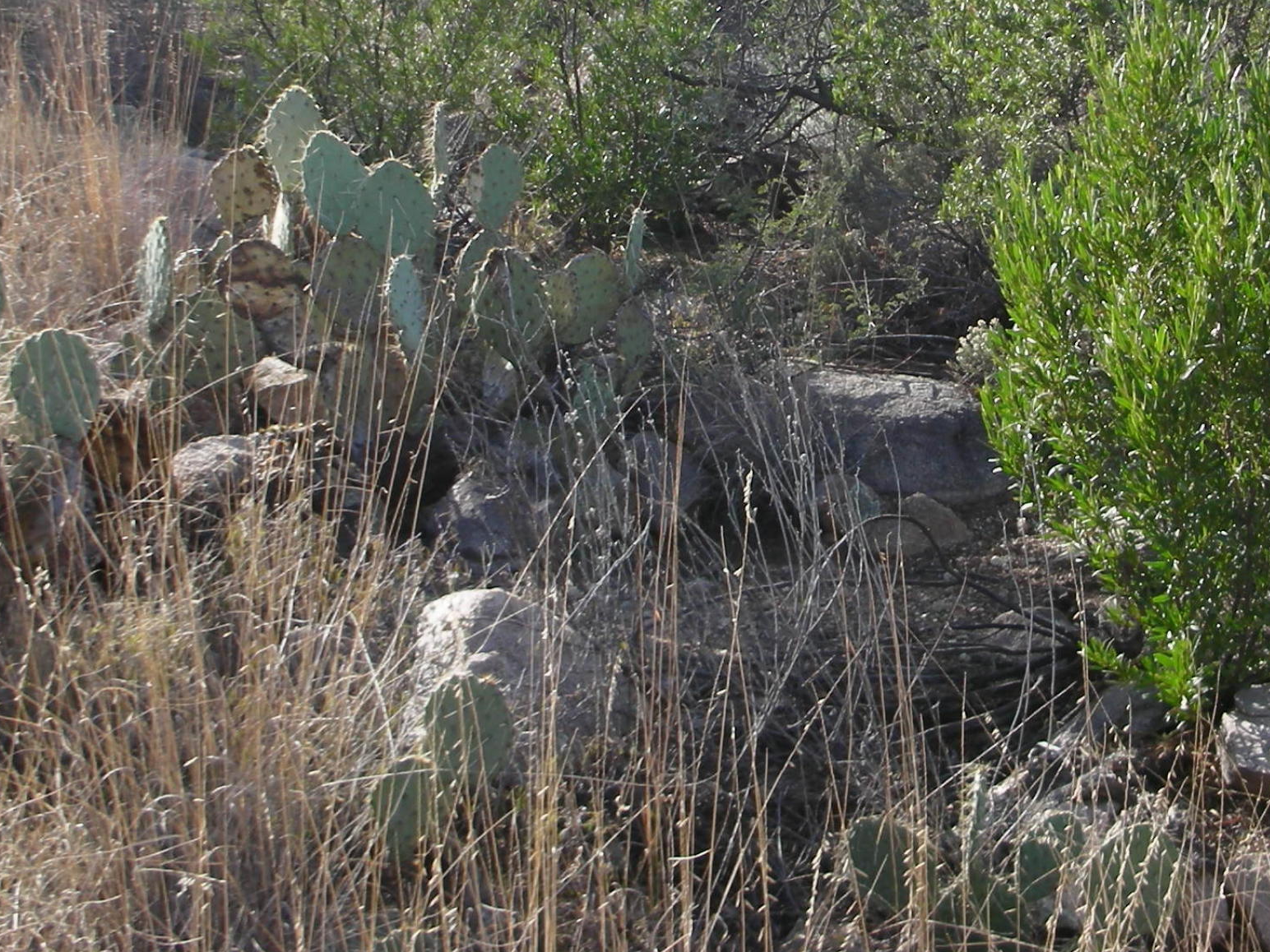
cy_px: 76
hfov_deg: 28.5
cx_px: 725
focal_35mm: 68
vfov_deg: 21.1
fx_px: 2495
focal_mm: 5.8
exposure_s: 1/290
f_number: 3
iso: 50
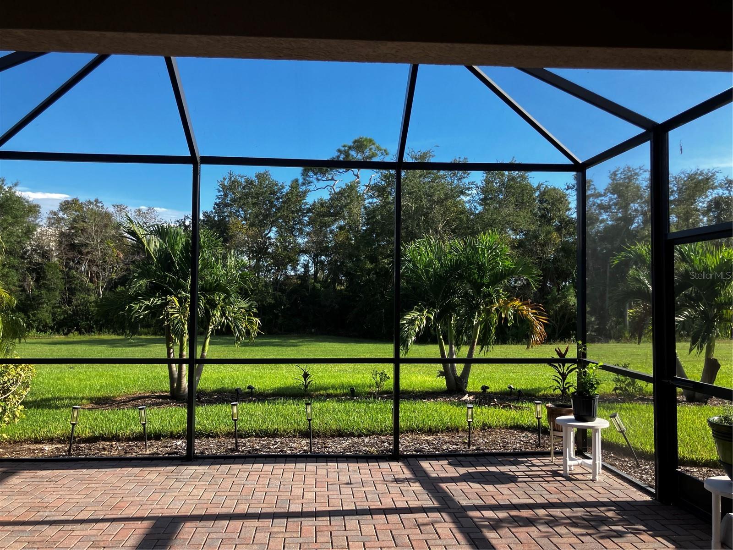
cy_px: 275
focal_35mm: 28
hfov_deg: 63.4
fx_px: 593
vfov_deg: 49.7
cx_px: 366
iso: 32
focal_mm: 3.99
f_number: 1.8
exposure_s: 1/623
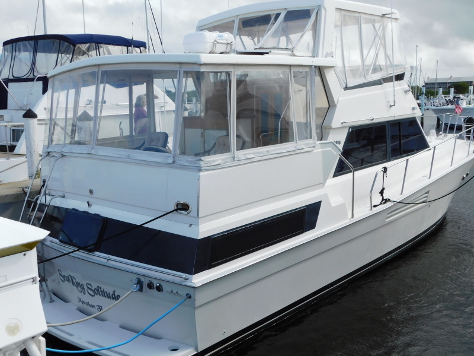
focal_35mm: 36
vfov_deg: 39.7
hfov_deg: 51.4
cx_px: 237
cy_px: 178
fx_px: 493
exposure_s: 1/1250
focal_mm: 6.3
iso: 125
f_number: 3.5
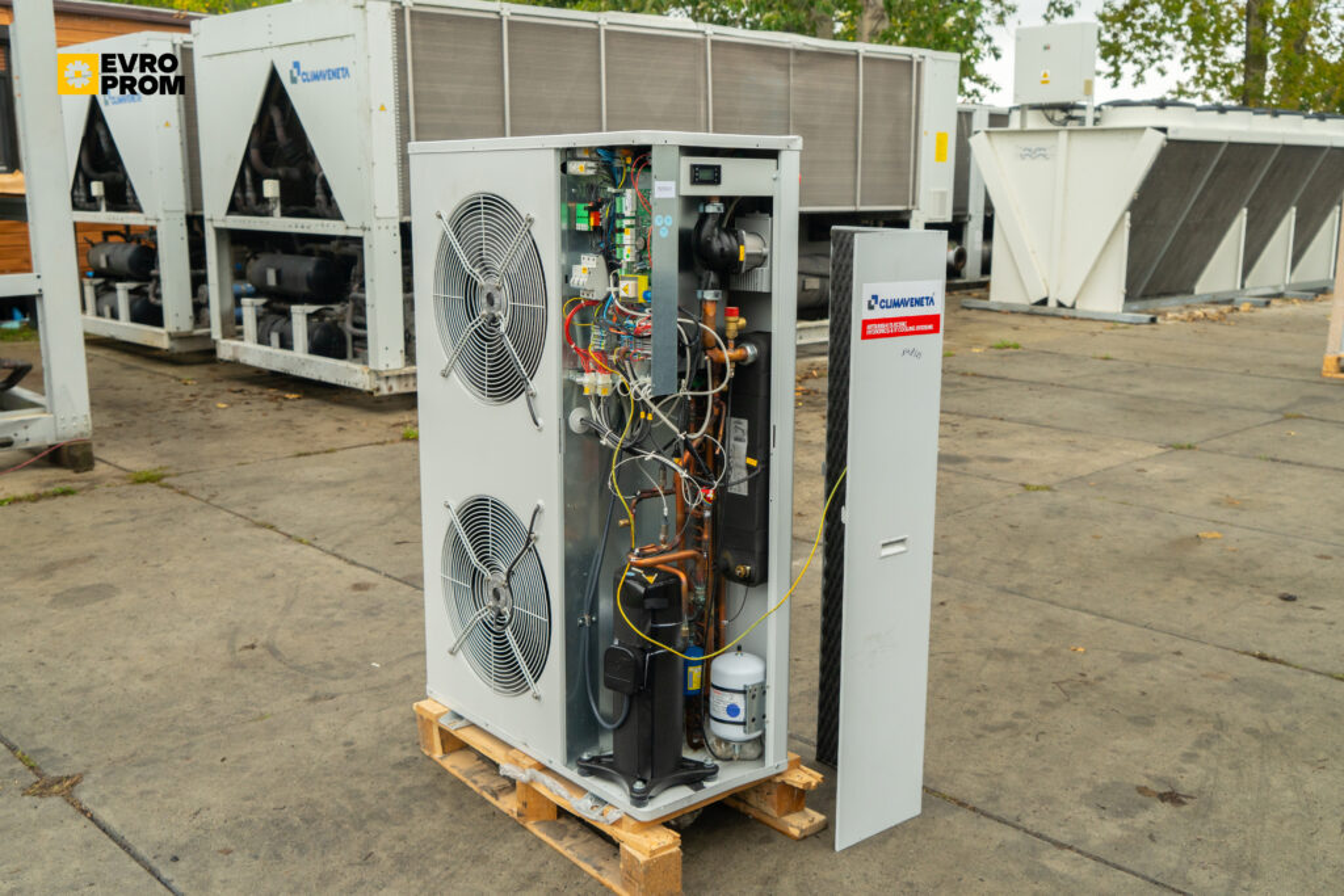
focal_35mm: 34
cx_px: 672
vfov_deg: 38.9
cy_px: 448
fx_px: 1269
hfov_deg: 55.8
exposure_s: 1/60
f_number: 5.6
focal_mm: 34
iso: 400
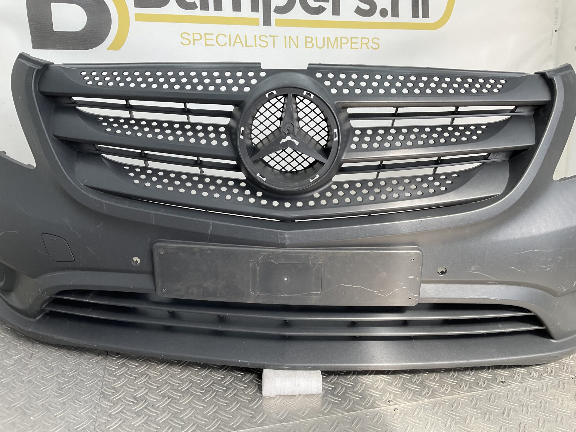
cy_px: 216
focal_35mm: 29
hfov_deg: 61.7
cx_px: 288
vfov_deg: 48.2
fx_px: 483
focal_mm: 3
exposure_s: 1/120
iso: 20
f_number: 1.8
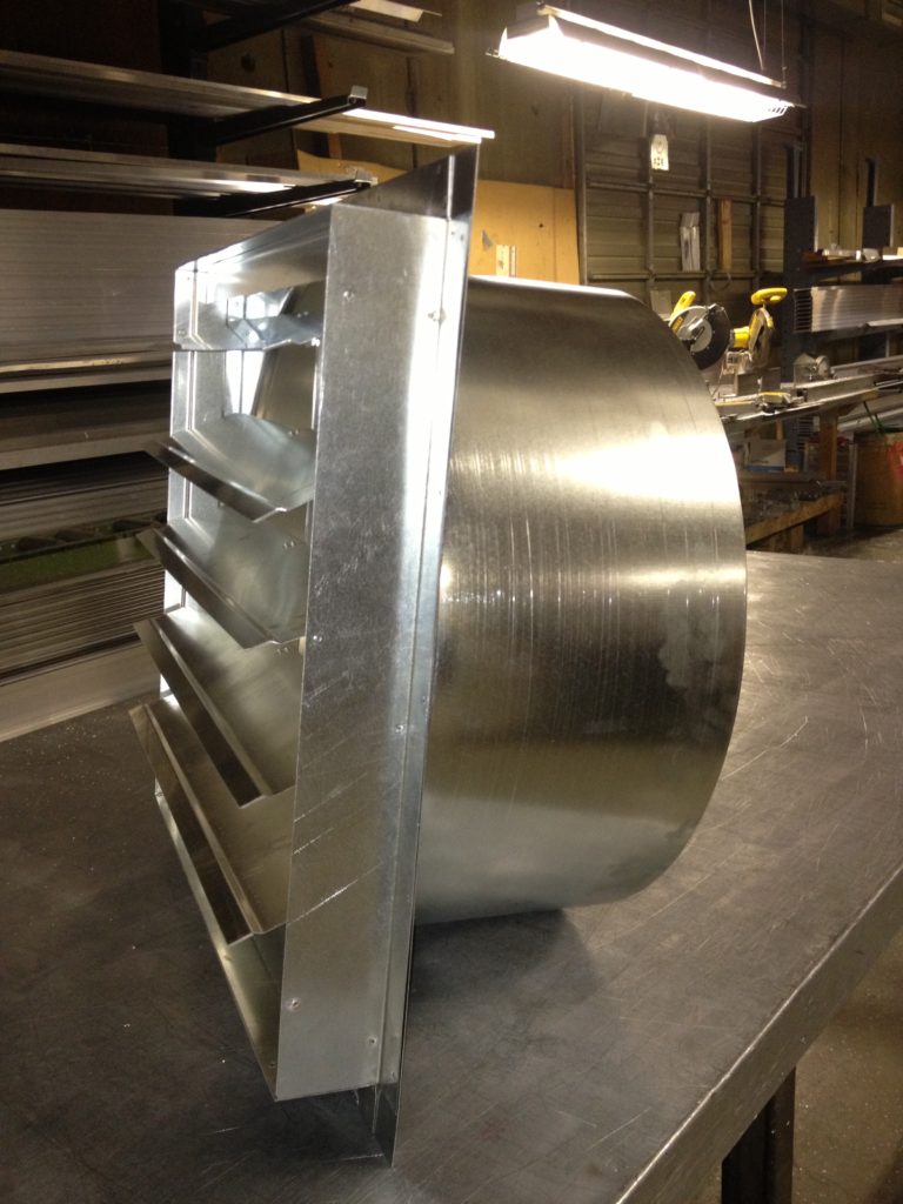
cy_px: 602
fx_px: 1217
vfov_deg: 52.6
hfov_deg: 40.7
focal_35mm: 35
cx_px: 452
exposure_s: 1/20
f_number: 2.4
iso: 160
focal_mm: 4.28
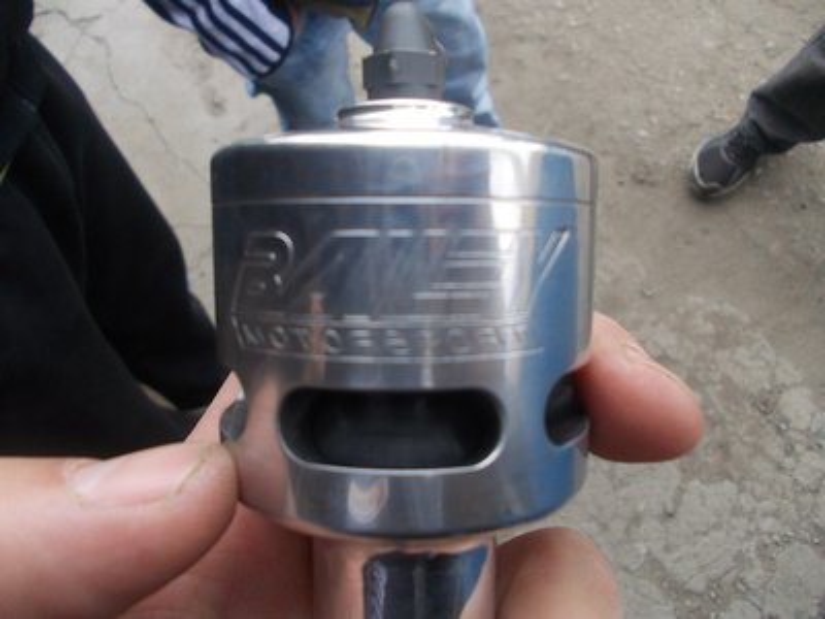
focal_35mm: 28
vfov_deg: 49.7
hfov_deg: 63.4
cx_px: 412
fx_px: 667
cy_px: 310
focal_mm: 4
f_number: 2.7
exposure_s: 1/50
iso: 80
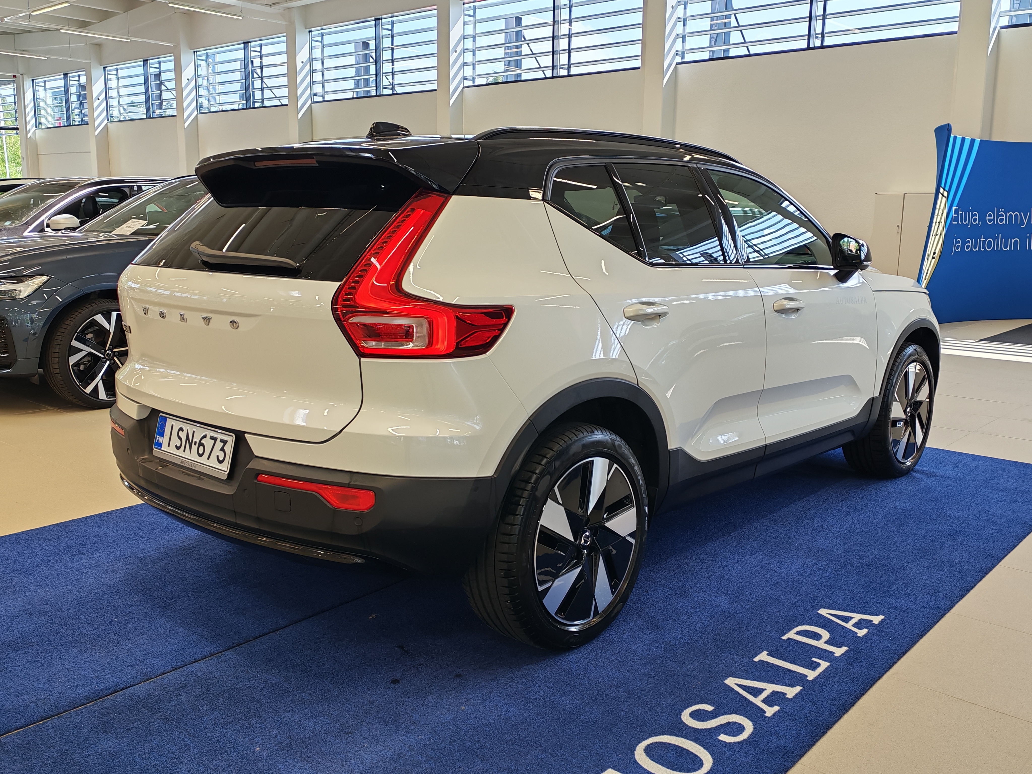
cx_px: 516
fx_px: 984
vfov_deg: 42.9
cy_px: 387
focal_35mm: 33
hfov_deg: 55.4
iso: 100
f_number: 1.9
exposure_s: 1/100
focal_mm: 6.12
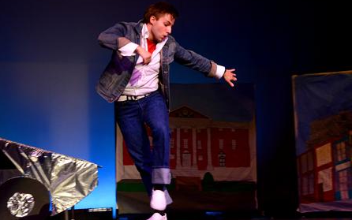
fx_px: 768
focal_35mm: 80
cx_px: 176
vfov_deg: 16.3
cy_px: 106
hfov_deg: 25.8
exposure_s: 1/160
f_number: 6.3
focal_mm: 52
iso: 1600
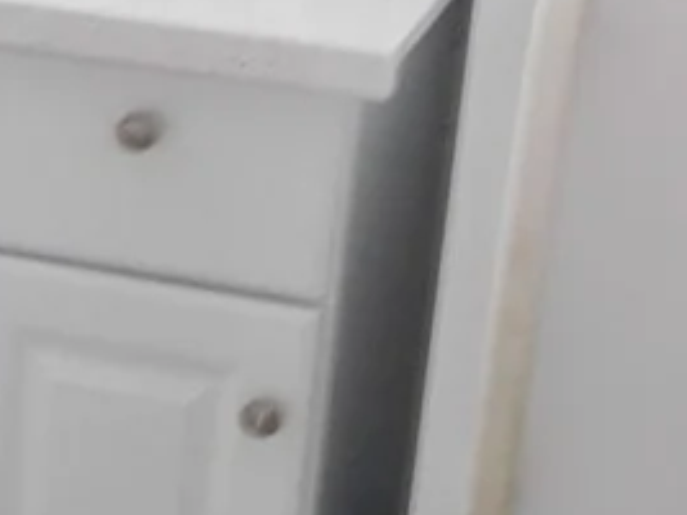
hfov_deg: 15.5
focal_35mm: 115
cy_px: 136
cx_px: -404
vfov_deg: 12.8
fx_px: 2281
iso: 400
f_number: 3.2
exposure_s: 1/13
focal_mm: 5.3
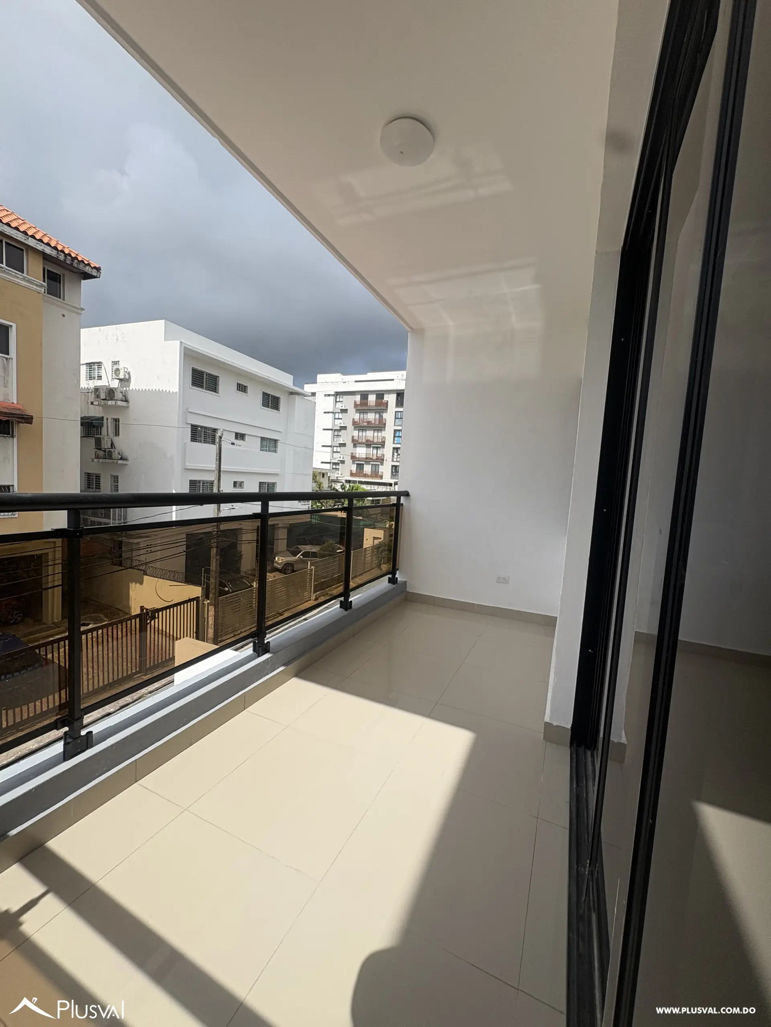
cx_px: 386
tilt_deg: -3.3
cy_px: 514
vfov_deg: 102.1
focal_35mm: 14
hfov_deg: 85.7
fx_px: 416
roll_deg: -3.9
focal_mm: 2.22
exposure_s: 1/2494
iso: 50
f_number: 2.2
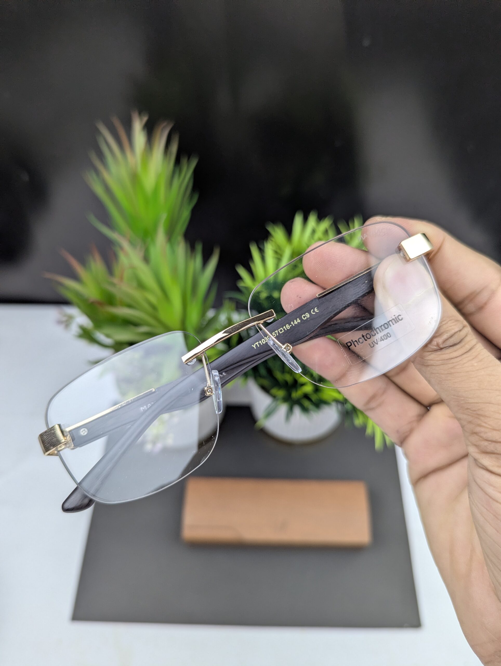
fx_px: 462
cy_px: 333
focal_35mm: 24
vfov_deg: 71.5
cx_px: 250
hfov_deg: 56.9
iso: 94
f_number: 1.85
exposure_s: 1/102
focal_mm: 6.81
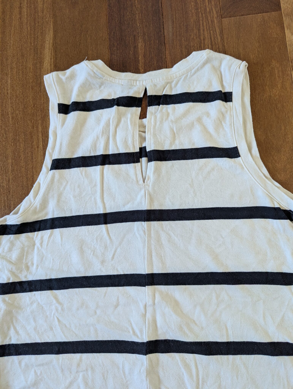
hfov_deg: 56.9
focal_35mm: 24
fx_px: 270
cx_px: 146
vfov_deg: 71.5
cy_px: 194
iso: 289
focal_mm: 6.81
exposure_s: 1/36.7
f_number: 1.85
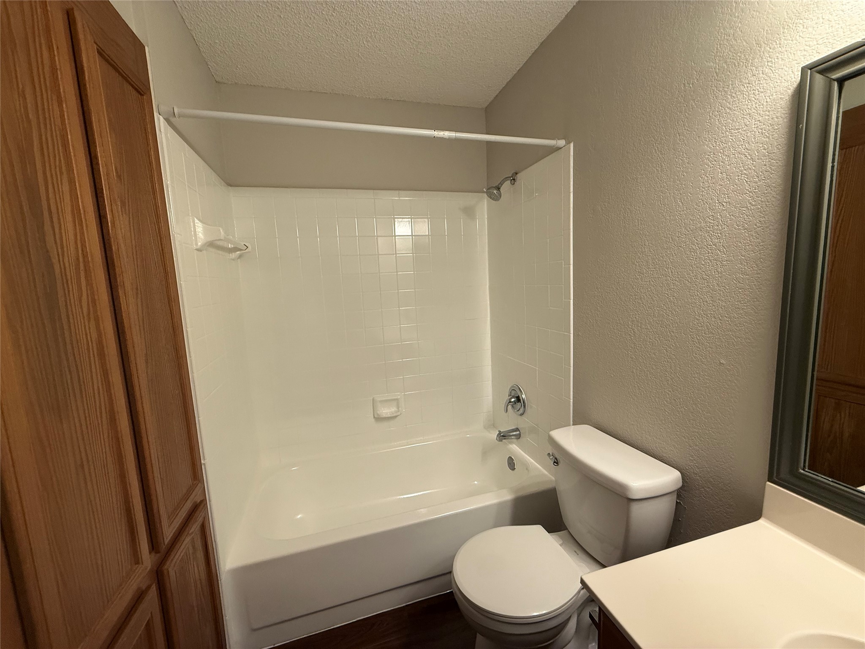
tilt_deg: -7.2
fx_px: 350
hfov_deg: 102.1
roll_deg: +2.6
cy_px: 324
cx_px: 432
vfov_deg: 85.7
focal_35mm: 14
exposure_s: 1/120
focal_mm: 2.22
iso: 200
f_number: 2.2
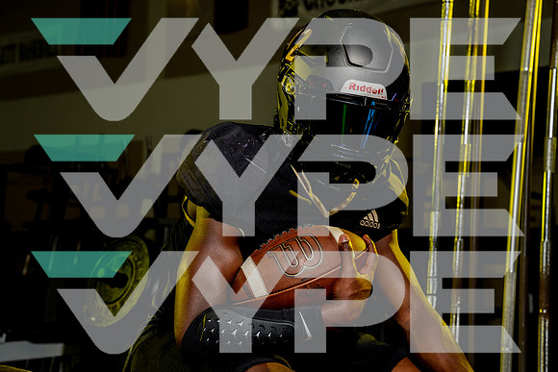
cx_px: 279
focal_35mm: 60
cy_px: 186
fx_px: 930
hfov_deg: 33.4
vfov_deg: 22.6
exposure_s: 1/250
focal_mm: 60
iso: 250
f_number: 5.6
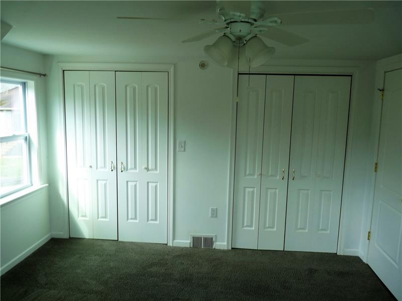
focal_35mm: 27
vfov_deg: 51.4
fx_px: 314
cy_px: 150
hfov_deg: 65.3
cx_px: 201
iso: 100
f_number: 2.8
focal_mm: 4.8
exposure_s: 1/80
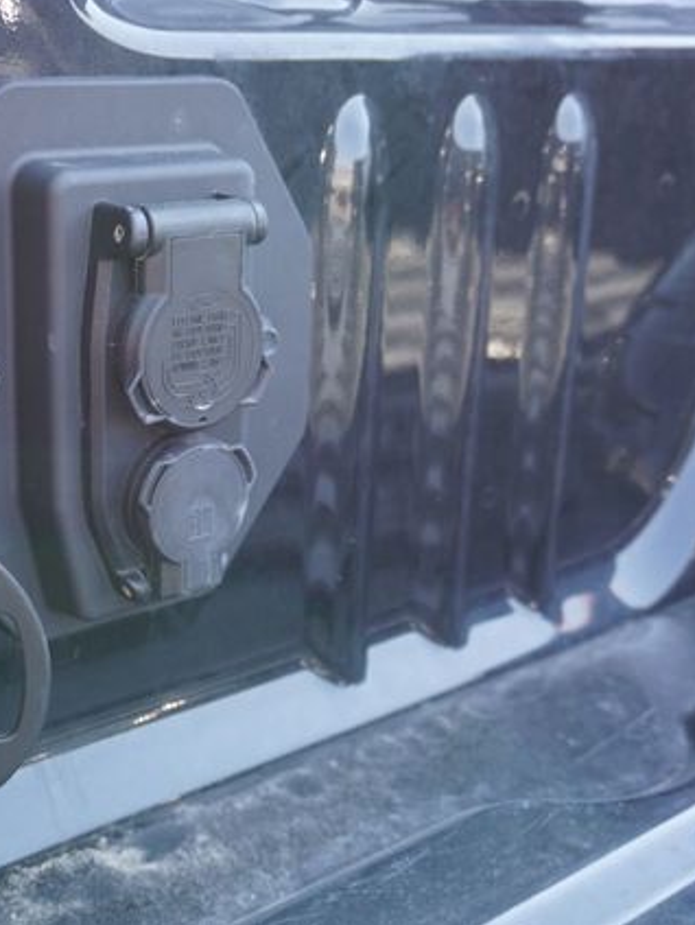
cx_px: 181
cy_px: 461
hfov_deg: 29.9
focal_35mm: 48
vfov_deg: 39.6
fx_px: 1283
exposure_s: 1/60
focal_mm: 22
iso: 200
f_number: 4
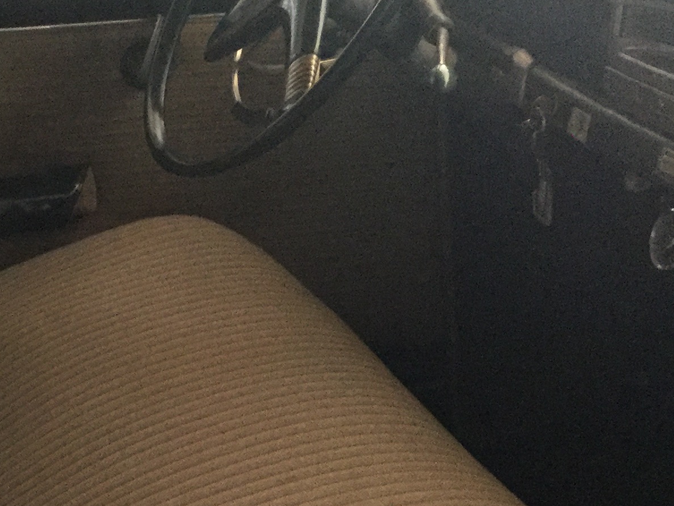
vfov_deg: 17.3
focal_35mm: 85
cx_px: 200
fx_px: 1655
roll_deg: +2.8
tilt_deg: -25.6
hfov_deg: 22.9
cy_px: 394
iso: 200
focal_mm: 3.3
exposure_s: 1/33
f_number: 2.4
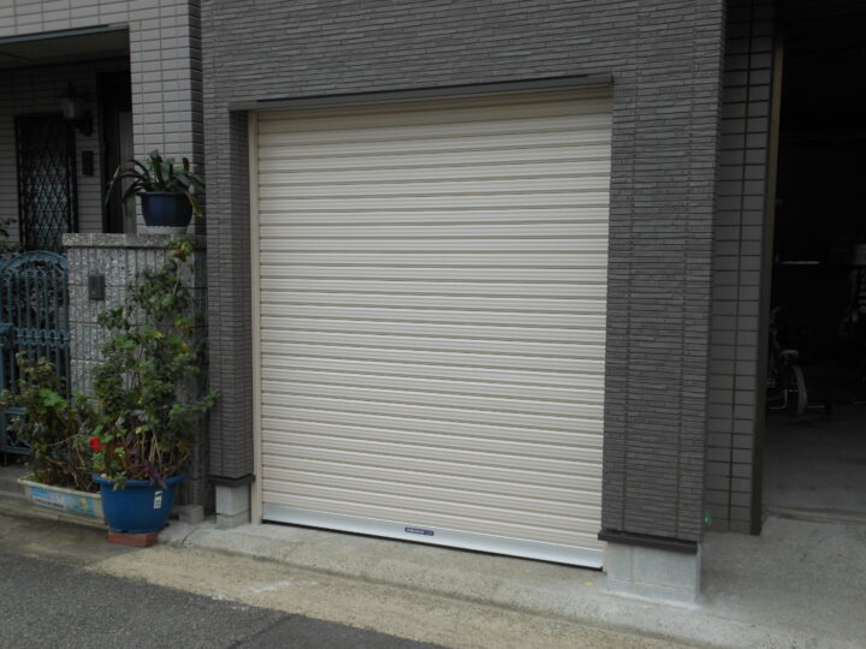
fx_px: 951
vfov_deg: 37.7
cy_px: 324
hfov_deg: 49.0
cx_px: 433
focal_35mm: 38
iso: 80
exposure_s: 1/200
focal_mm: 6.8
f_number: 3.6
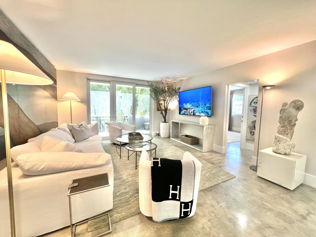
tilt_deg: -5.3
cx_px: 158
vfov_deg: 89.9
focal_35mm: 13
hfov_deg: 106.2
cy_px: 118
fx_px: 119
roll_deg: -0.9
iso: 125
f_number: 1.8
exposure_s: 1/120
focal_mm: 1.57
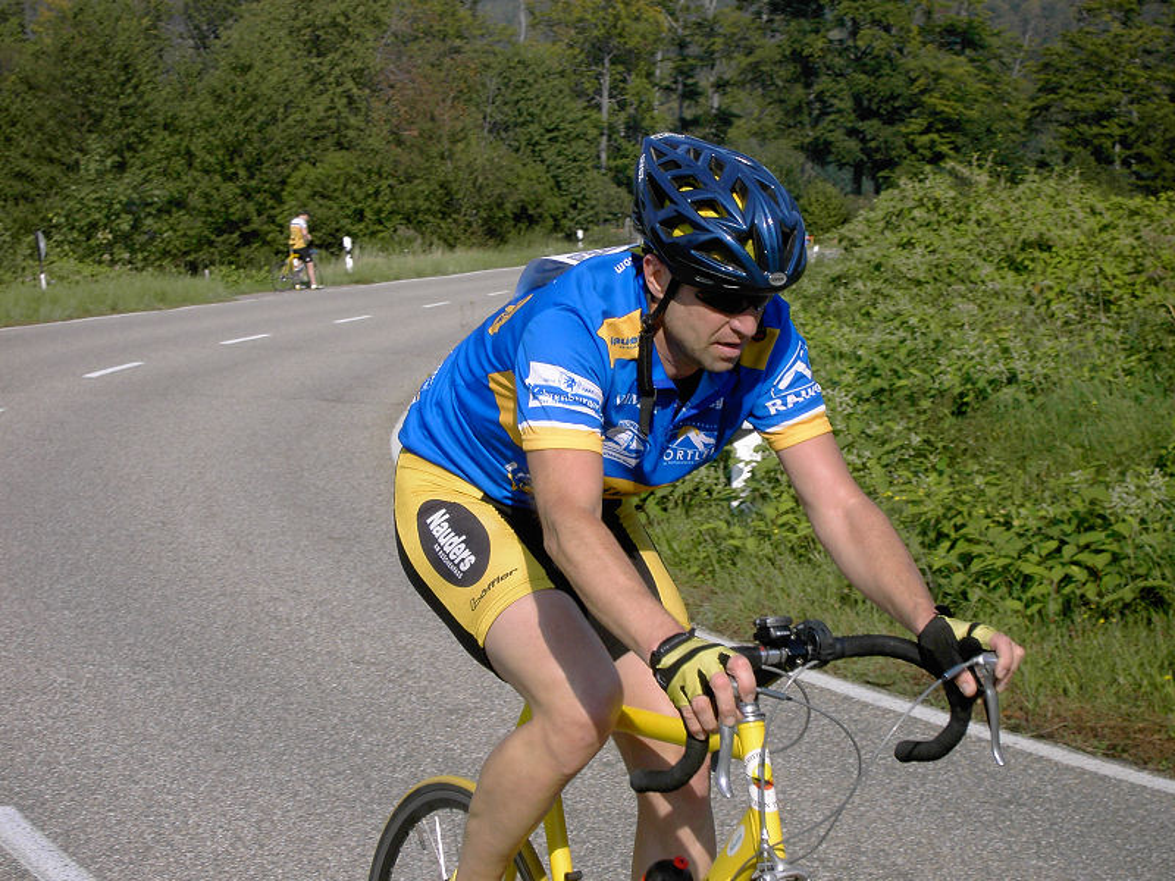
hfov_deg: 18.7
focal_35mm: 105
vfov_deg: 14.1
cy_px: 440
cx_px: 588
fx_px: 3564
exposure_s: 1/400
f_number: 6.7
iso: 100
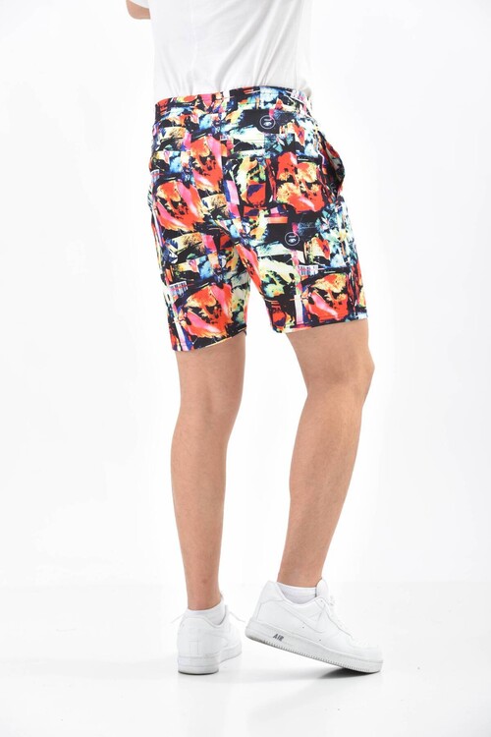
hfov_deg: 13.4
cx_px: 246
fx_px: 2087
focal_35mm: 102
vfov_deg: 20.0
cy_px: 368
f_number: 7.1
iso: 100
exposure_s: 1/160
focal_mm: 102
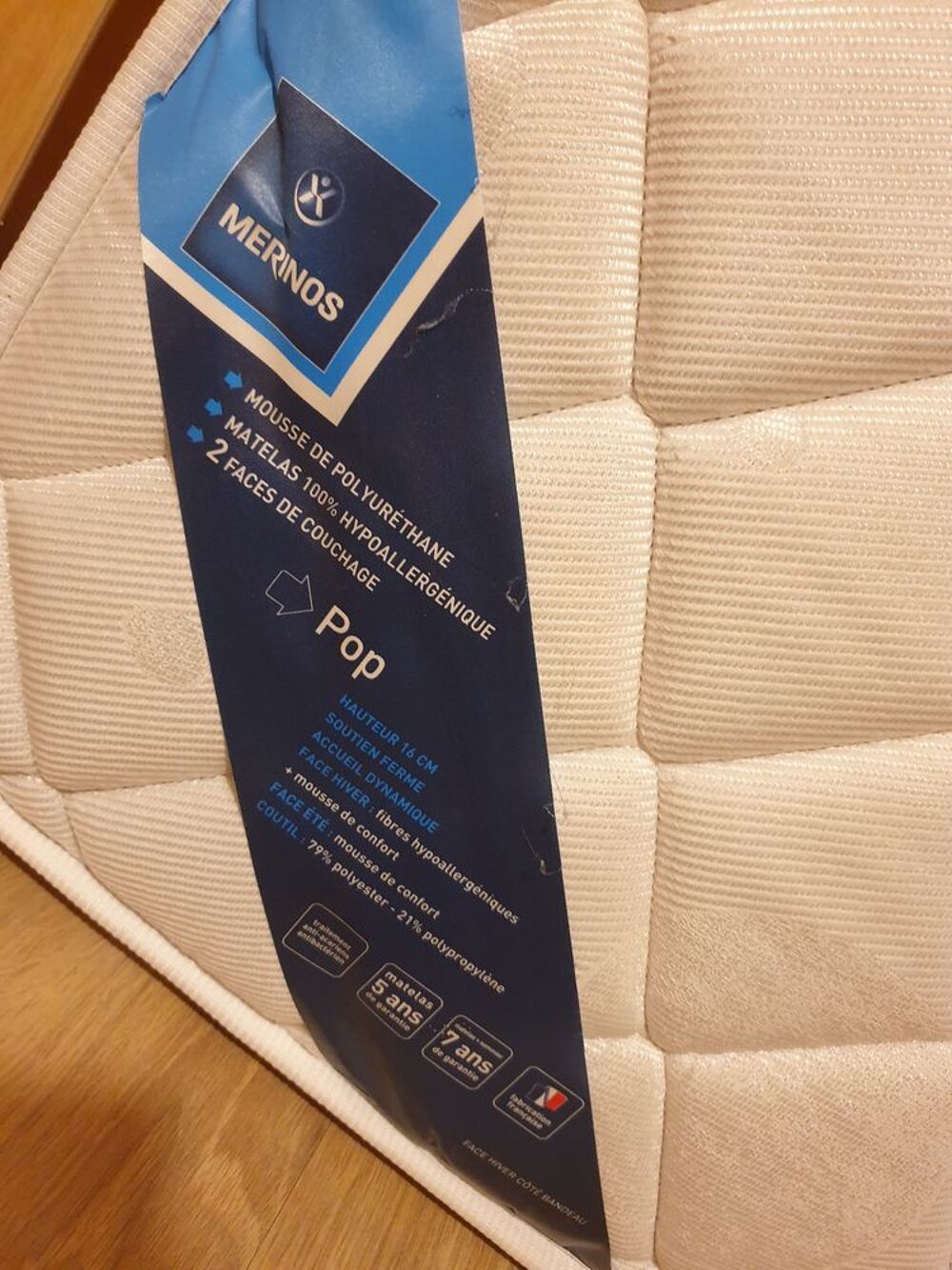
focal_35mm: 26
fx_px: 953
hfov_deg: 53.1
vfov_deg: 67.3
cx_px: 476
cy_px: 635
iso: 250
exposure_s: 1/33
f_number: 1.5
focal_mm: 4.3
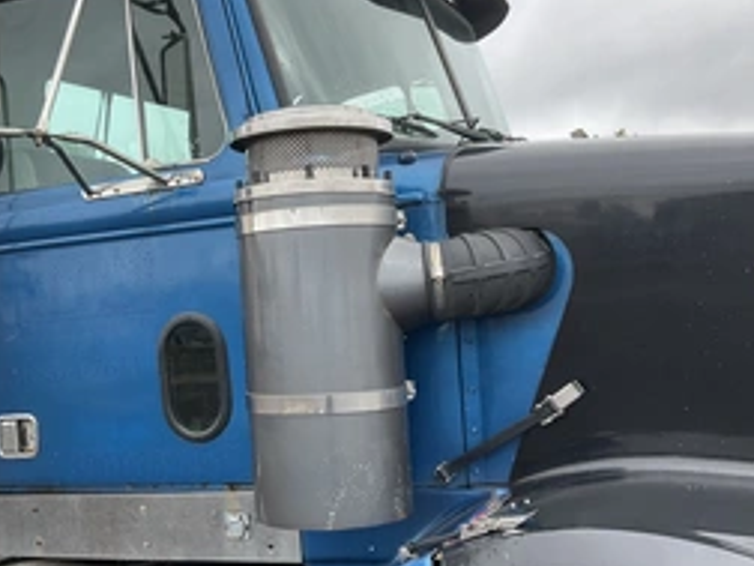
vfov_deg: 31.3
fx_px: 1002
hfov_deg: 41.0
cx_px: 287
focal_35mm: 46
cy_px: 362
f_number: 1.8
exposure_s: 1/200
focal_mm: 3
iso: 20
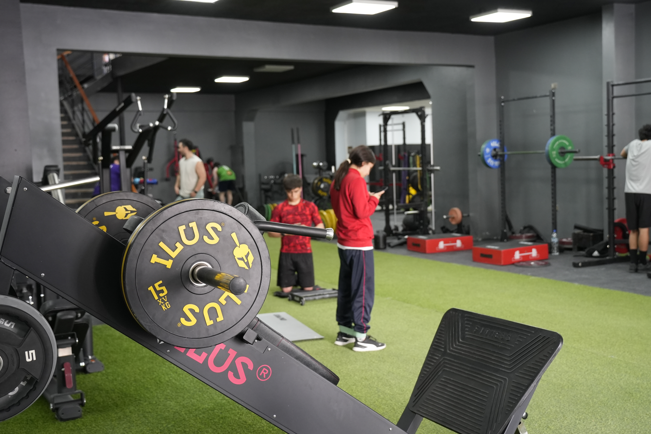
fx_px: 796
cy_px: 214
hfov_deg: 44.3
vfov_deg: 30.5
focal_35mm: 44
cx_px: 384
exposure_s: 1/160
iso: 1600
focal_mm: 34
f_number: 3.2
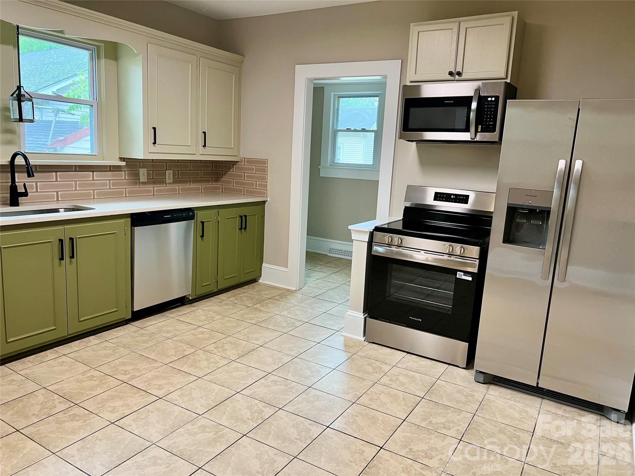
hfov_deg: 67.3
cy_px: 238
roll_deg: -2.0
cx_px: 318
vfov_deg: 53.1
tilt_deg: -8.9
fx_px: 477
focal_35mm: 26
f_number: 1.5
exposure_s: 1/60
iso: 100
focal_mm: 5.7
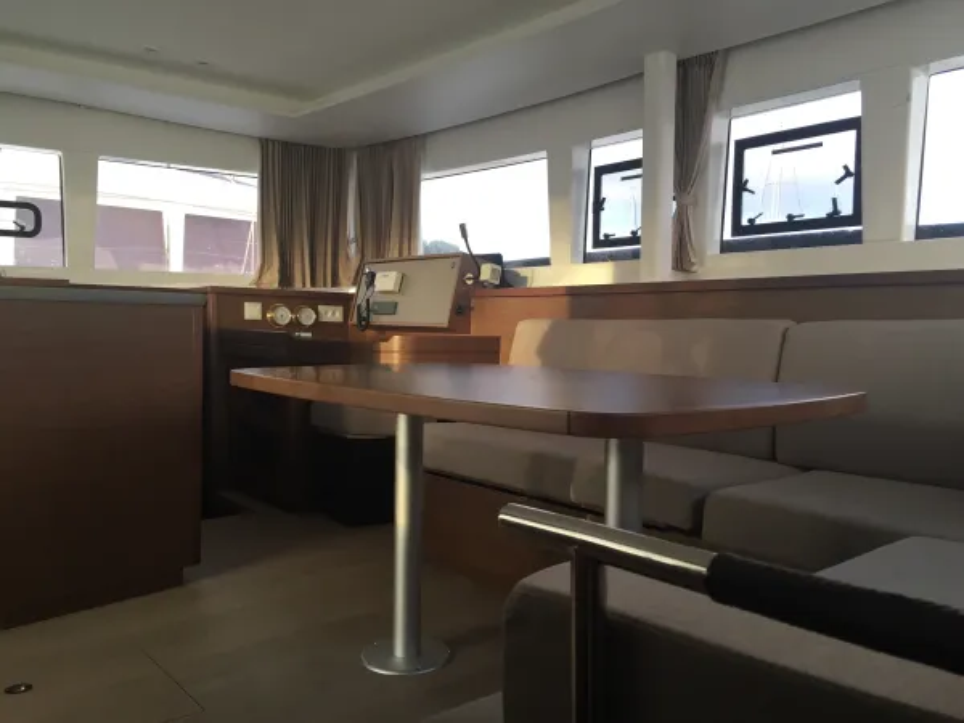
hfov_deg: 61.7
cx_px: 482
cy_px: 362
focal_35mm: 29
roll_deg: -3.7
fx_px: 808
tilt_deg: -1.6
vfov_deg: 48.2
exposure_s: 1/33
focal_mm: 4.15
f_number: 2.2
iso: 32
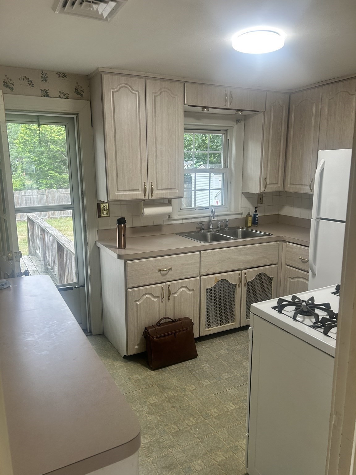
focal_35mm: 26
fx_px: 357
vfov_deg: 67.3
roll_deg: +0.6
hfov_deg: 53.1
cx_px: 178
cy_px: 238
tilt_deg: -11.4
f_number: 1.5
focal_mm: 5.7
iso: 80
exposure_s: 1/60
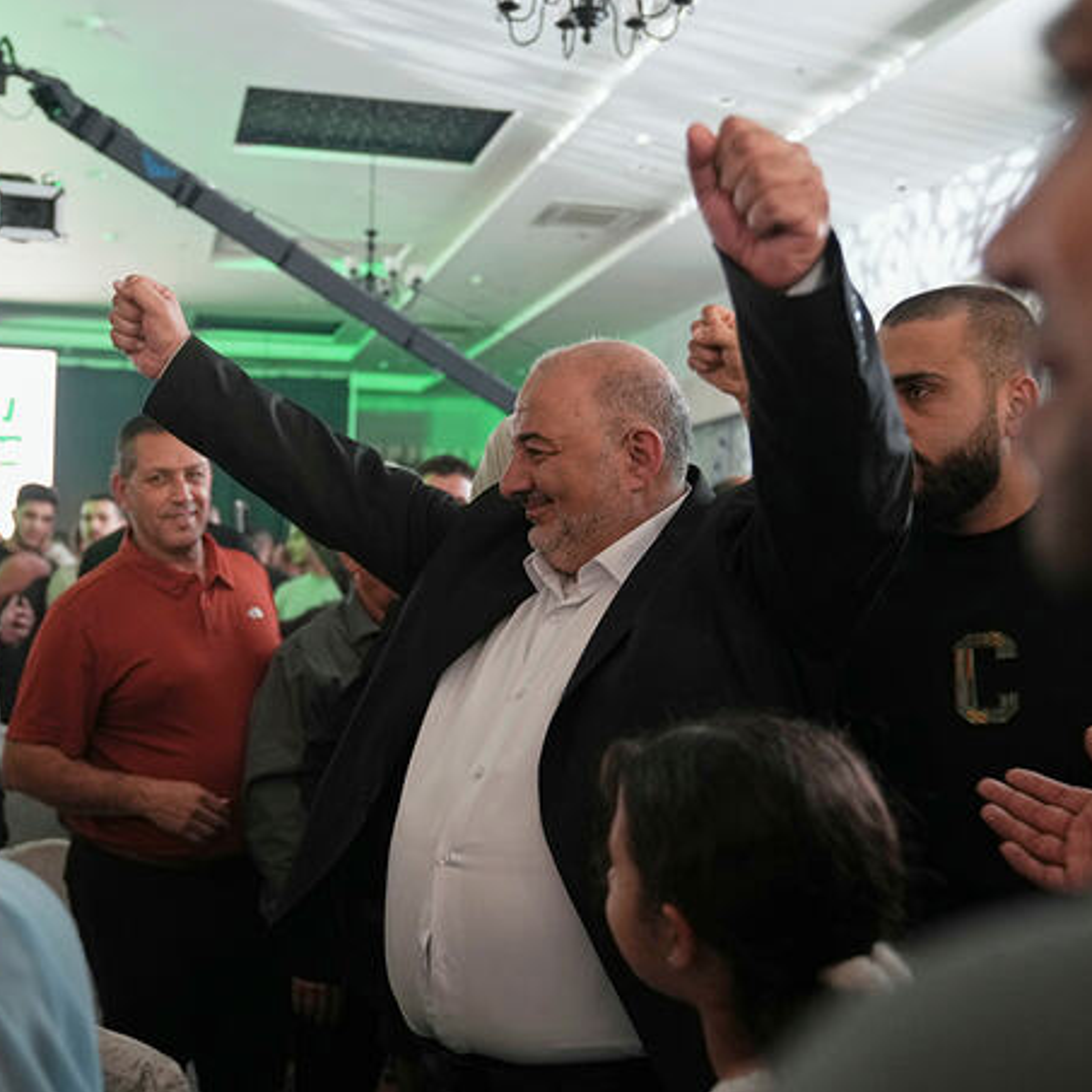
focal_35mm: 40
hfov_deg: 41.8
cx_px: 504
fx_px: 1428
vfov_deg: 41.9
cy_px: 546
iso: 1250
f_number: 2.8
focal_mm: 31
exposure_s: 1/125
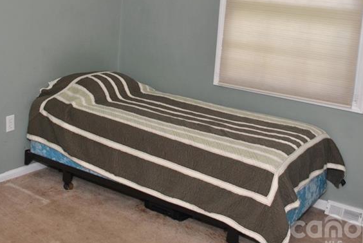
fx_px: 494
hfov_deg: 40.1
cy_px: 39
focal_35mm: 49
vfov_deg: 26.9
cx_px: 142
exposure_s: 1/60
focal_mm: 18
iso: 200
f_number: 4
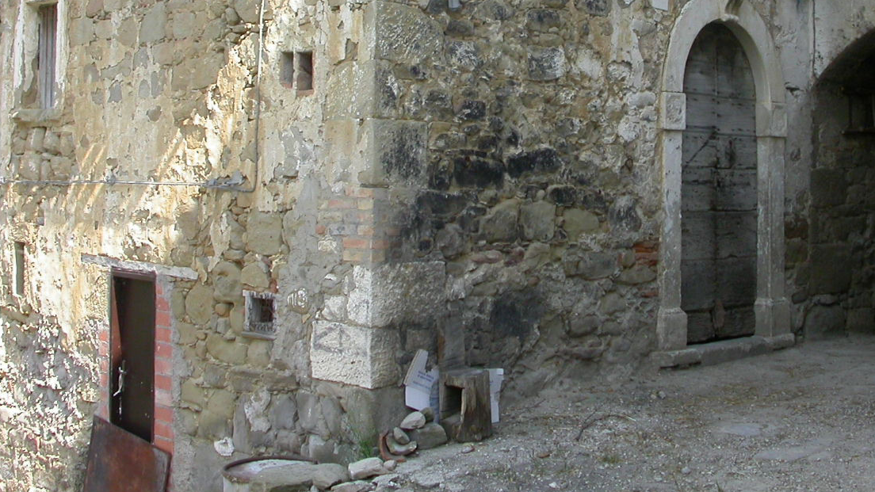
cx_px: 528
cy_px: 46
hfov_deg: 34.8
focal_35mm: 60
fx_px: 1392
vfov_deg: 19.7
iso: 100
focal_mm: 7.85
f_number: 5.3
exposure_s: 1/176
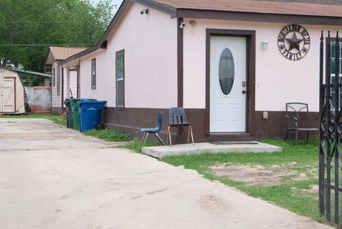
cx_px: 165
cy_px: 97
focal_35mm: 65
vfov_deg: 20.9
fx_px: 618
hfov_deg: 30.9
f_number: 8
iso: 320
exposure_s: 1/450
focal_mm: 30.2
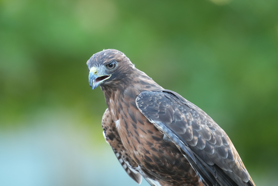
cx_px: 139
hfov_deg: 3.4
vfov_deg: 2.3
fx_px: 4633
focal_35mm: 600
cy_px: 93
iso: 1600
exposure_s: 1/160
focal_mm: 600
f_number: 5.6
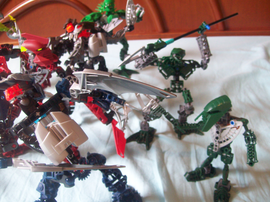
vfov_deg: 39.7
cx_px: 135
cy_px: 101
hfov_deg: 51.4
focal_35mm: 36
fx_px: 281
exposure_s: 1/26.3
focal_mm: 6
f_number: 2.7
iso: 160
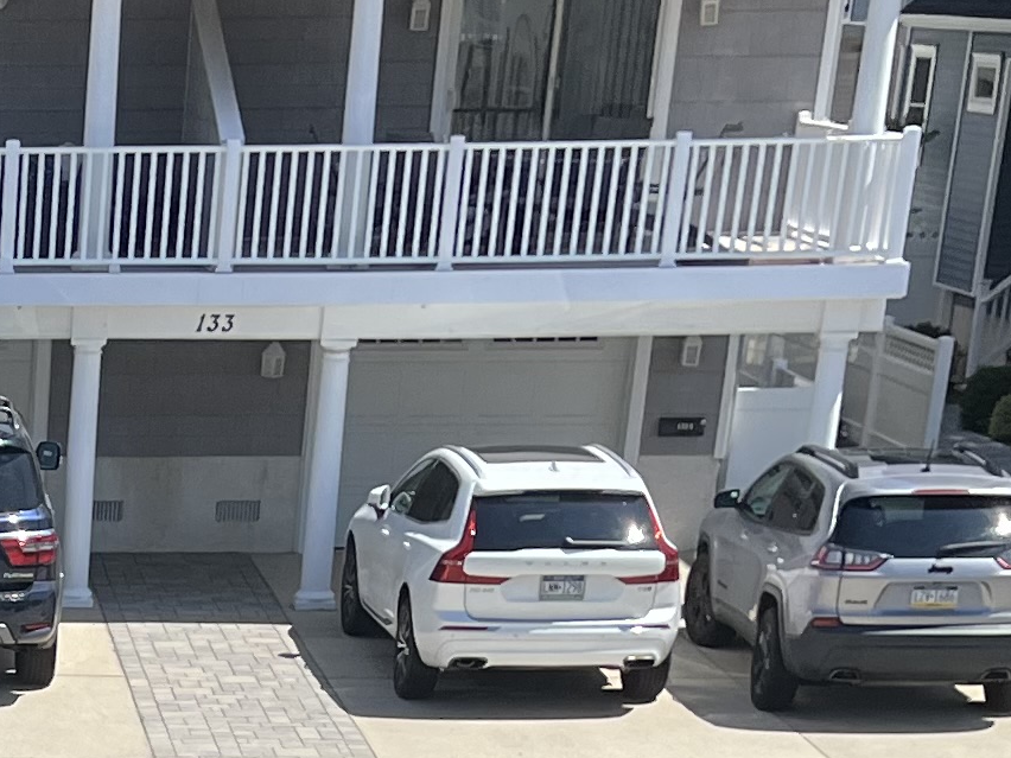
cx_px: -500
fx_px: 3592
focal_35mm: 123
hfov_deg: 14.9
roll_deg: +0.8
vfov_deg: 10.6
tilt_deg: -27.2
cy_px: 1694
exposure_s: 1/2755
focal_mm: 5.1
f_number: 1.6
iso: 50
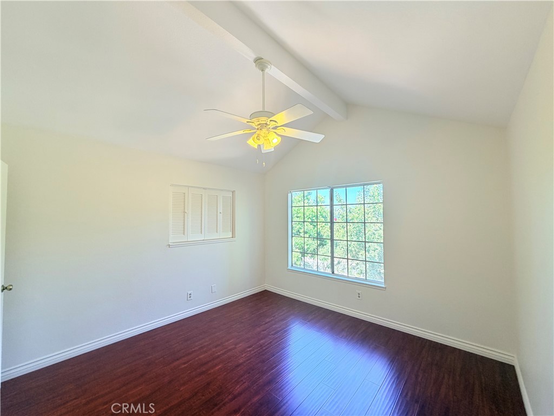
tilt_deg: +2.0
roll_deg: +0.9
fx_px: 224
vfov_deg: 85.7
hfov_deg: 102.1
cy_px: 208
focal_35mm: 14
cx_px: 277
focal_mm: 2.22
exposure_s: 1/120
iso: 160
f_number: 2.2
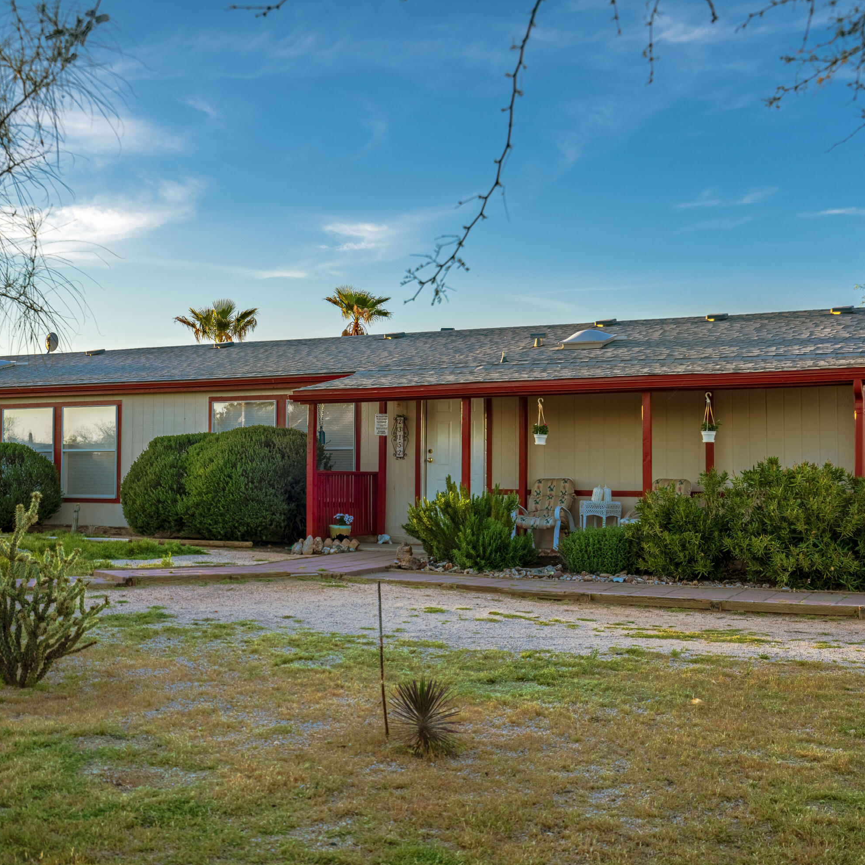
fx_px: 1244
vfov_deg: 38.3
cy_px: 431
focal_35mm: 44
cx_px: 359
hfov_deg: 38.2
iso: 160
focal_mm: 34
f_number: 8
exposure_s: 1/2000
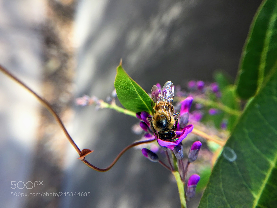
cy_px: 104
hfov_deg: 61.7
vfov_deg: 48.2
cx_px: 138
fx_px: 232
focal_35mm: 29
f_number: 2.2
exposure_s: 1/140
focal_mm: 4.15
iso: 32
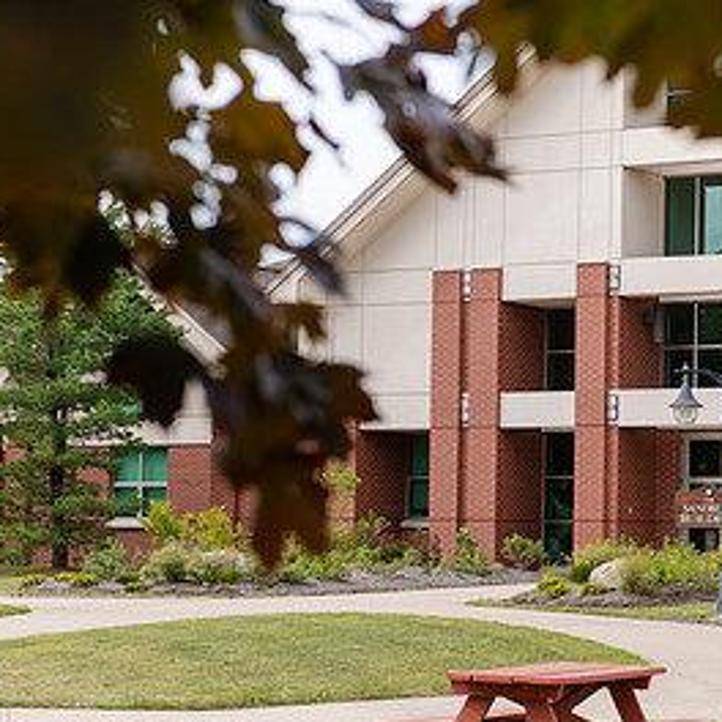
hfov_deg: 15.3
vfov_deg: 15.5
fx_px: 2643
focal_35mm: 112
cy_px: 420
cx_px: 714
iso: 125
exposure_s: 1/400
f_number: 4.5
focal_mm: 60
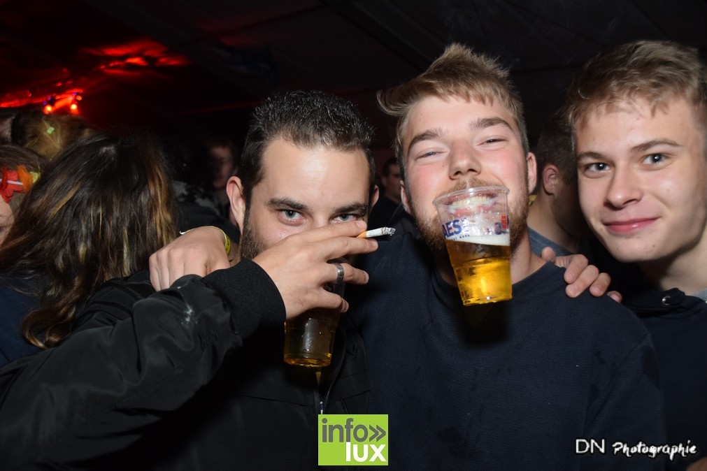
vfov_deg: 34.2
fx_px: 766
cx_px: 354
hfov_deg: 49.6
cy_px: 236
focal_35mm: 39
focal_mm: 26
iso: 1600
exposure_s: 1/40
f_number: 4
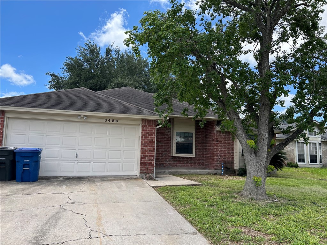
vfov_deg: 53.1
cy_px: 122
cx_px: 164
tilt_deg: +6.2
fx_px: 246
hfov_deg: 67.3
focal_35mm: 26
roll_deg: -1.0
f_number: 1.5
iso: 50
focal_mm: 5.7
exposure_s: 1/1972
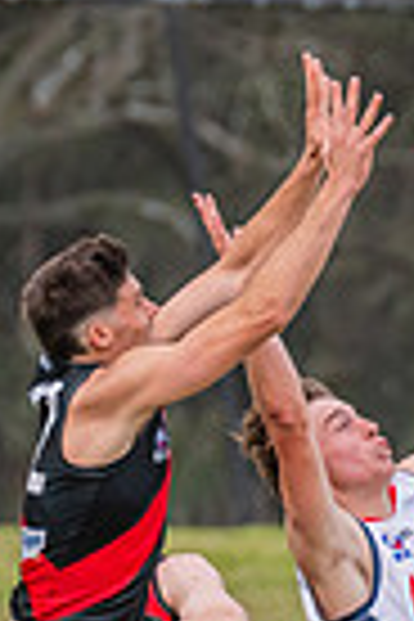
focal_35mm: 2341
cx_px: 284
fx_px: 40379
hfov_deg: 0.6
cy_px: 758
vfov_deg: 0.9
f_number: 7.1
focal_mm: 420
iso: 800
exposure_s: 1/1250
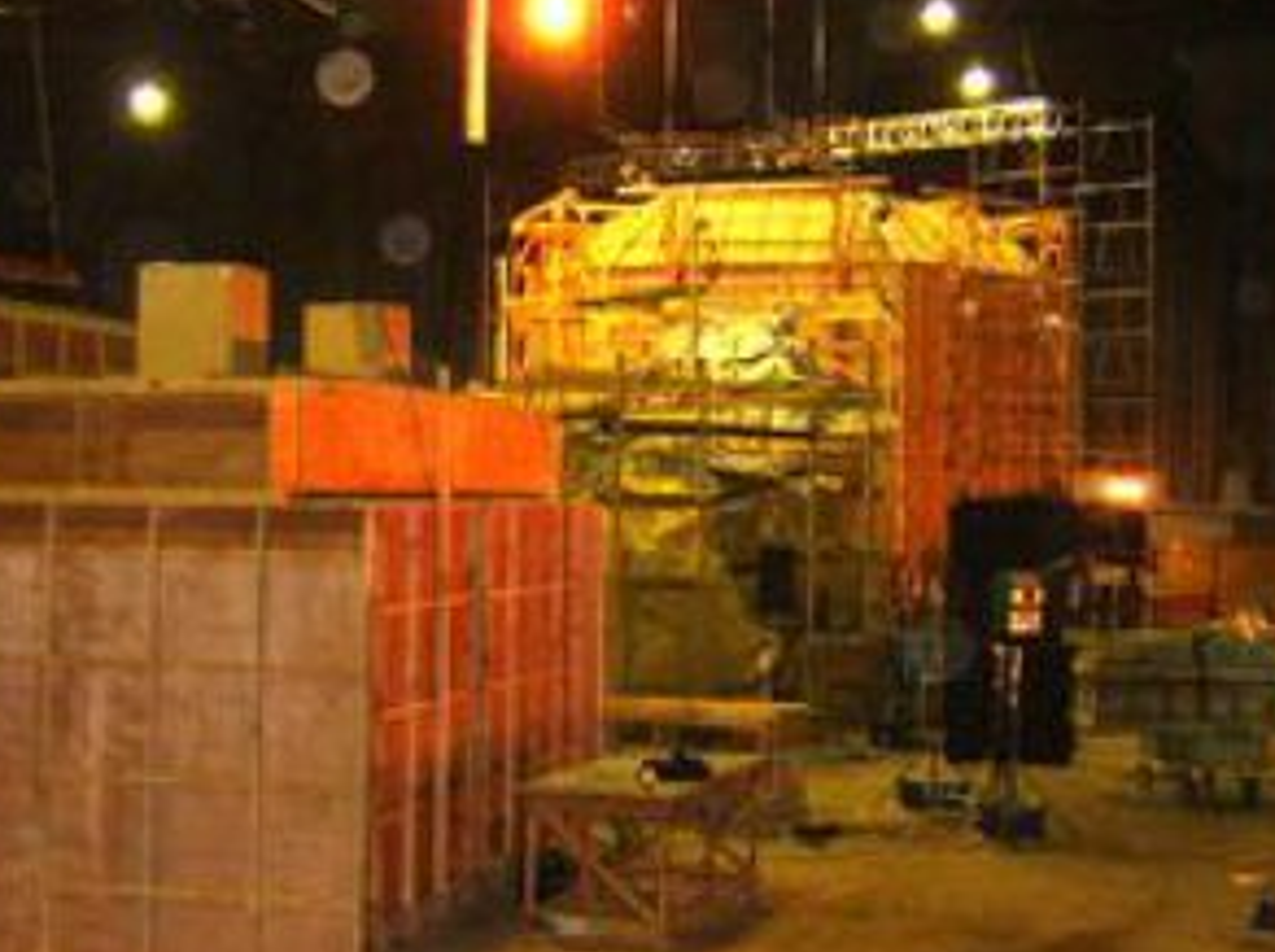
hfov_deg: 37.5
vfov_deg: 28.5
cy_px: 531
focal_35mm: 51
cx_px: 563
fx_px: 1875
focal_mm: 8.13
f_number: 2.7
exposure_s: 1/30
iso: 141
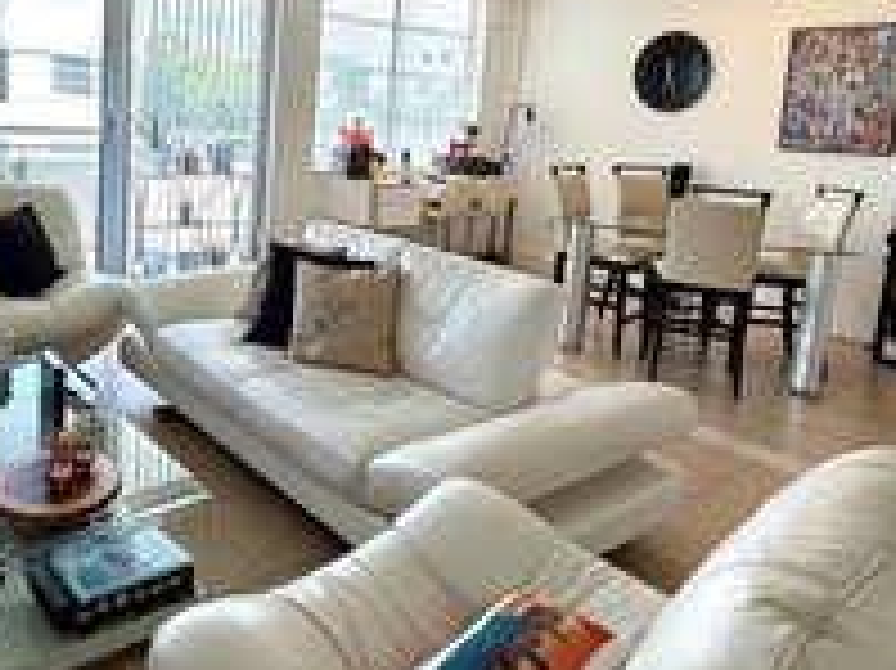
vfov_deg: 45.9
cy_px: 216
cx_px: 326
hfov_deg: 59.1
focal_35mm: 30
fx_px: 776
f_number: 2.2
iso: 100
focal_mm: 2.22
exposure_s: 1/120
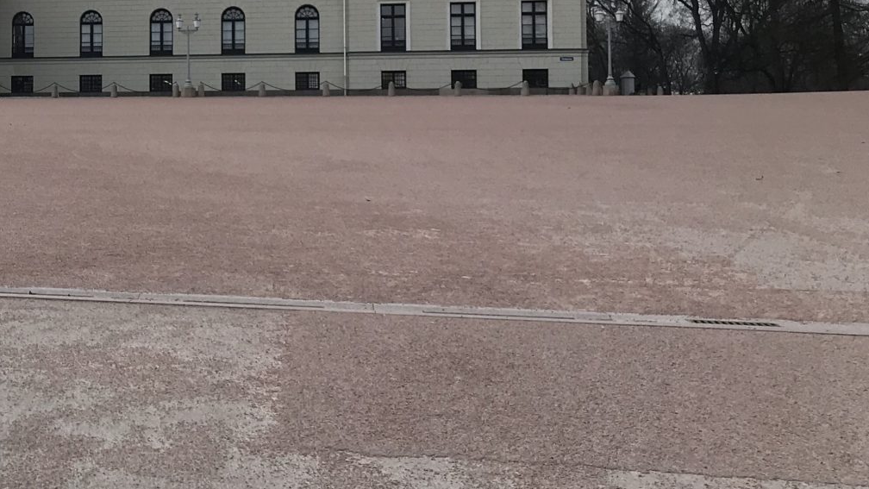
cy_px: 122
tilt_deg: +2.9
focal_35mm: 62
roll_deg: +0.5
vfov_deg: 19.3
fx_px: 1429
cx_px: 27
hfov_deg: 31.6
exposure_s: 1/1497
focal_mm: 3.99
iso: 20
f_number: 1.8
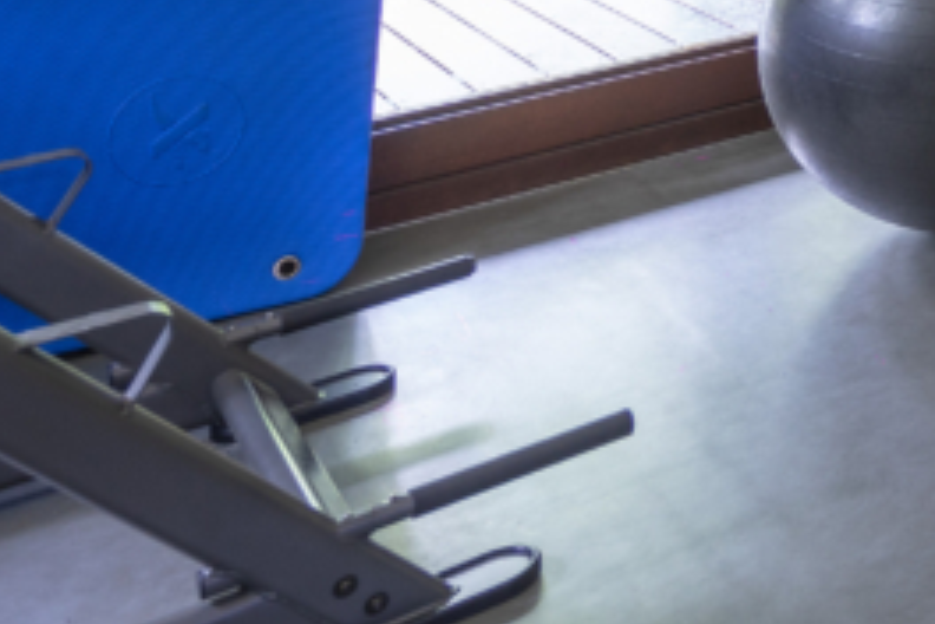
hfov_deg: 22.3
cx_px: 1608
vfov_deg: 18.3
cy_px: -427
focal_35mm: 62
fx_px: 1610
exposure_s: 1/4
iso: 125
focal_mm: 16
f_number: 4.5
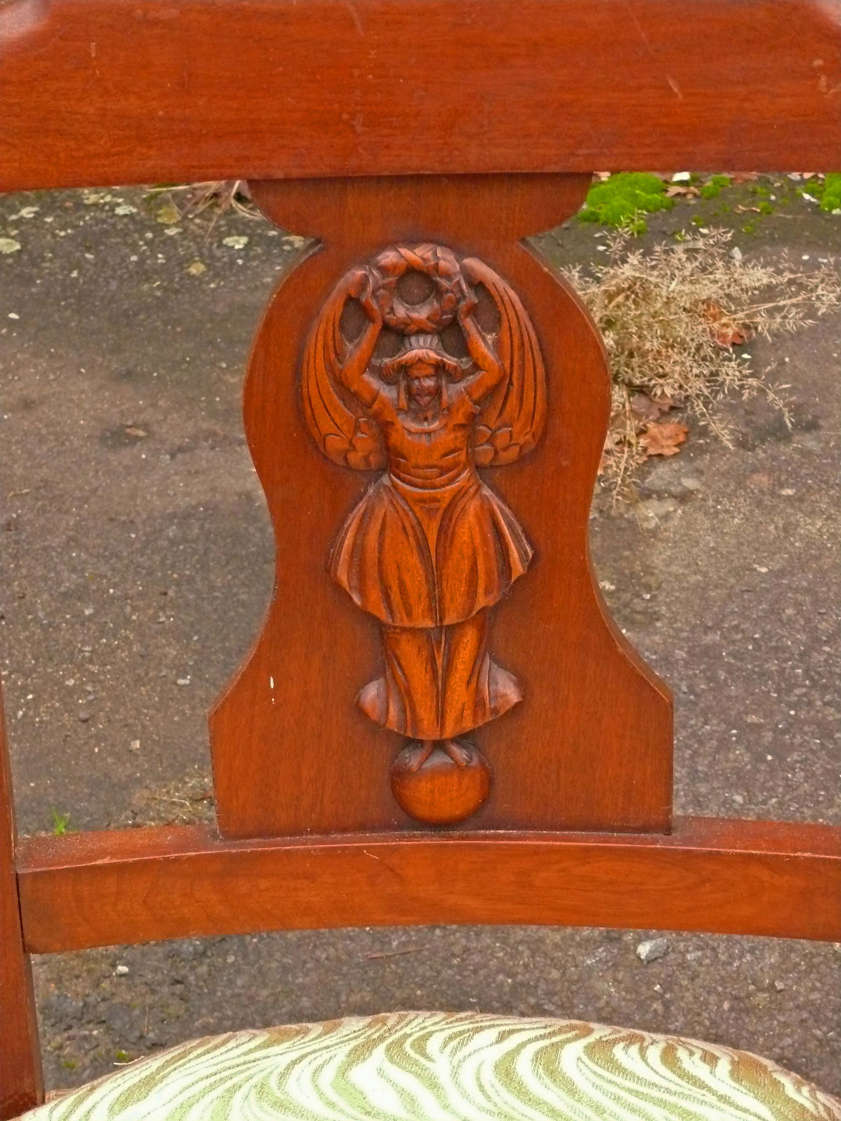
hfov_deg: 18.7
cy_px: 560
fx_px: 2559
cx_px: 420
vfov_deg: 24.7
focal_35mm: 79
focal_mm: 16.6
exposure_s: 1/40
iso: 800
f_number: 6.3
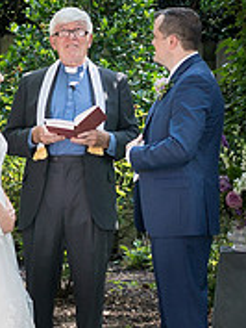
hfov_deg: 5.9
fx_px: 2385
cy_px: 75
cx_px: -14
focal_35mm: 252
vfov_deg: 7.8
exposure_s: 1/200
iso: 200
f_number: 4
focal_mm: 65
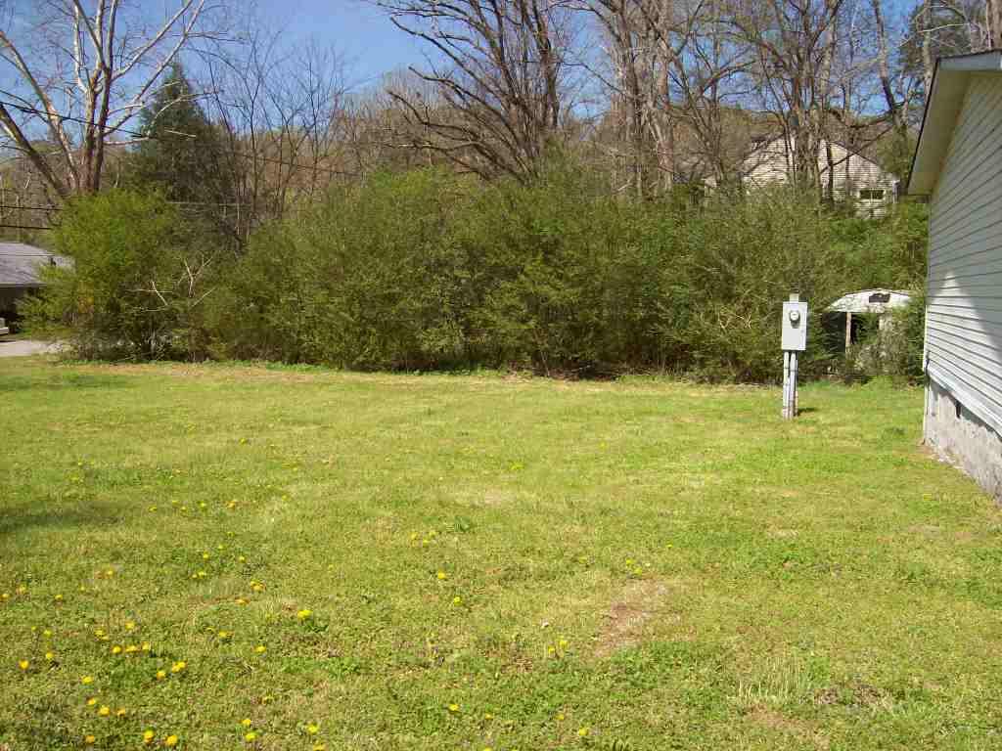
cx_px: 501
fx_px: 1042
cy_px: 376
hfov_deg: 51.4
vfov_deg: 39.7
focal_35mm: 36
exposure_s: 1/525
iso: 80
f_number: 4.8
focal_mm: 6
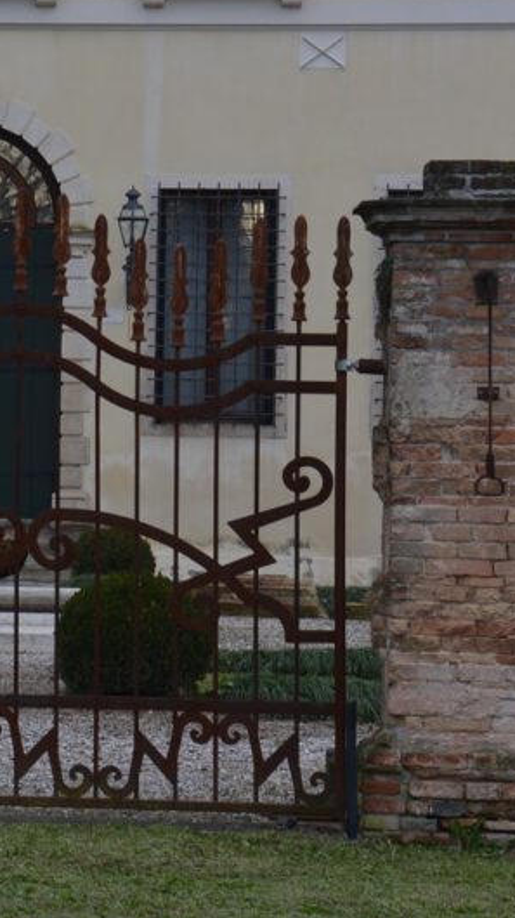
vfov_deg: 10.1
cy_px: 334
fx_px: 5178
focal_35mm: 213
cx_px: -198
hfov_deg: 5.6
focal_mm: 70
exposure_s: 1/200
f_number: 6.3
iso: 200
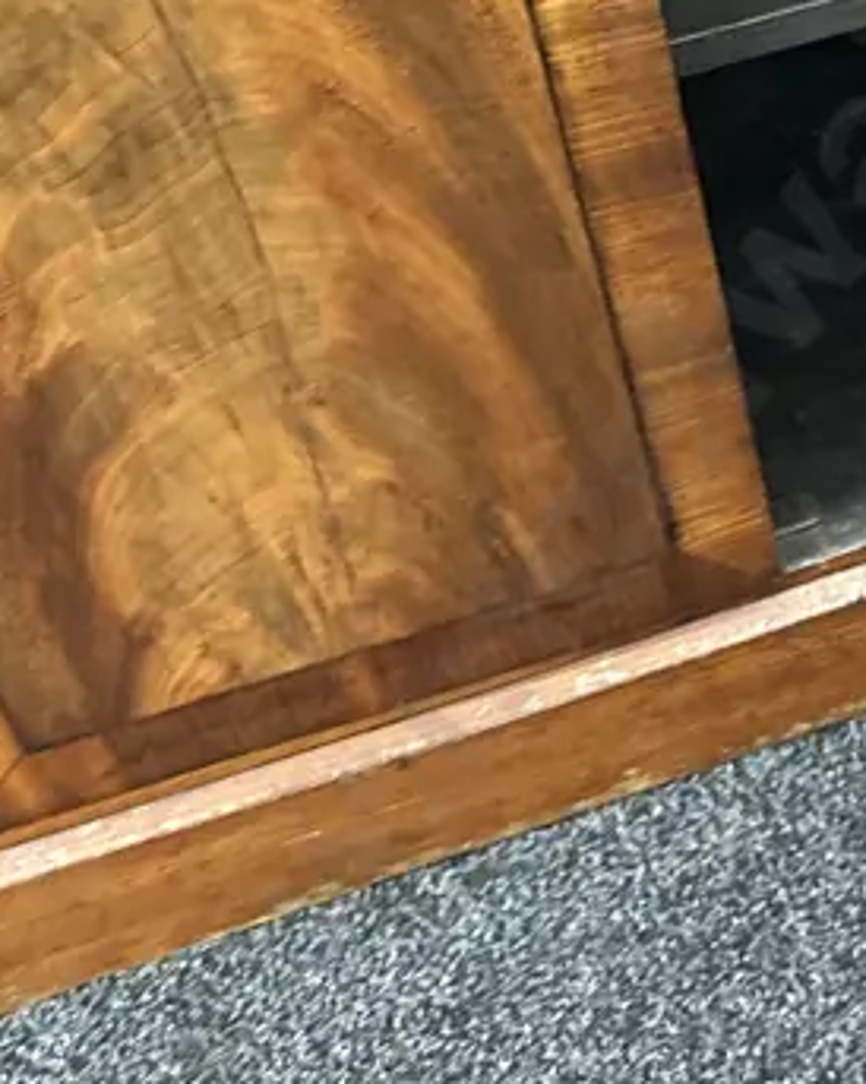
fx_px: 2245
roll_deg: +4.7
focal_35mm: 70
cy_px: -63
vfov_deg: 25.5
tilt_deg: -38.7
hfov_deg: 20.4
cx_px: 1040
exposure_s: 1/50
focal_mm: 6.86
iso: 1000
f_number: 1.78
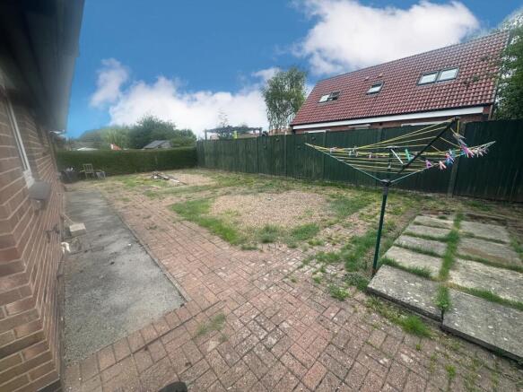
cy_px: 196
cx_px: 262
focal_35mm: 14
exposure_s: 1/647
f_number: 2.2
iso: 40
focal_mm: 2.22
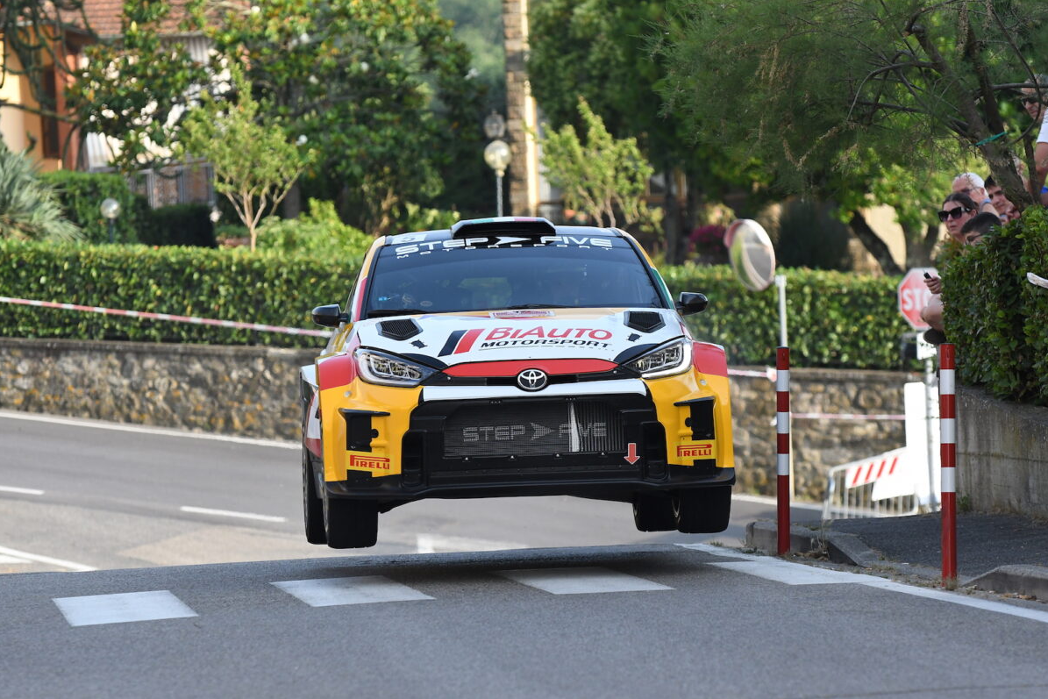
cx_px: 524
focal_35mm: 256
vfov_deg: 5.4
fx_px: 7453
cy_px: 350
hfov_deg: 8.0
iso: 1000
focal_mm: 170
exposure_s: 1/2000
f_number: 4.5
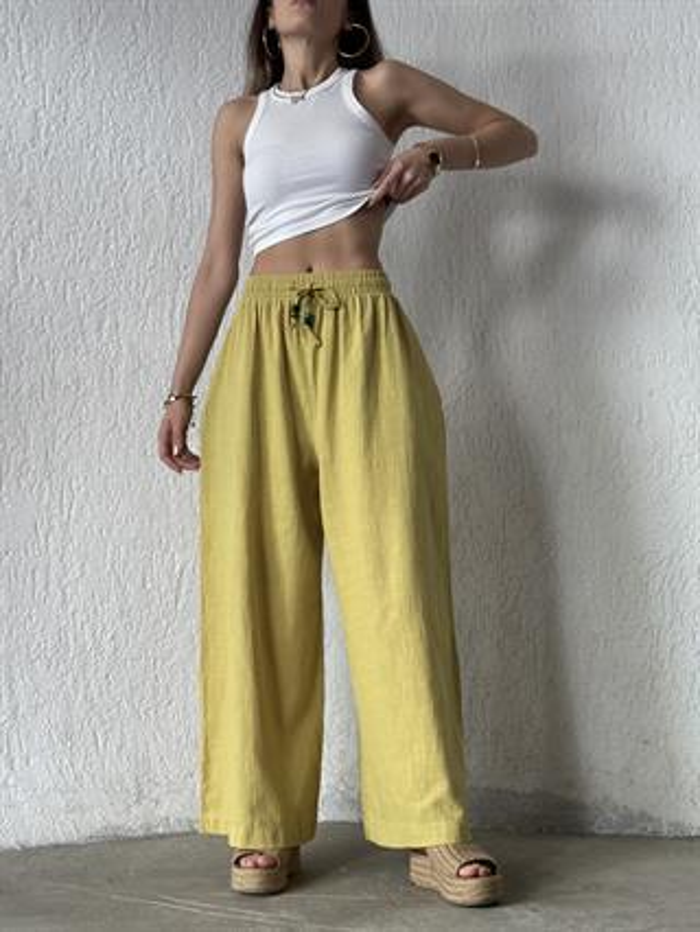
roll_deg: +0.7
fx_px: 1293
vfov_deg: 39.6
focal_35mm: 48
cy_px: 466
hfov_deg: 30.3
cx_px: 350
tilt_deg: +4.8
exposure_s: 1/121
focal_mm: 6.86
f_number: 1.78
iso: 100
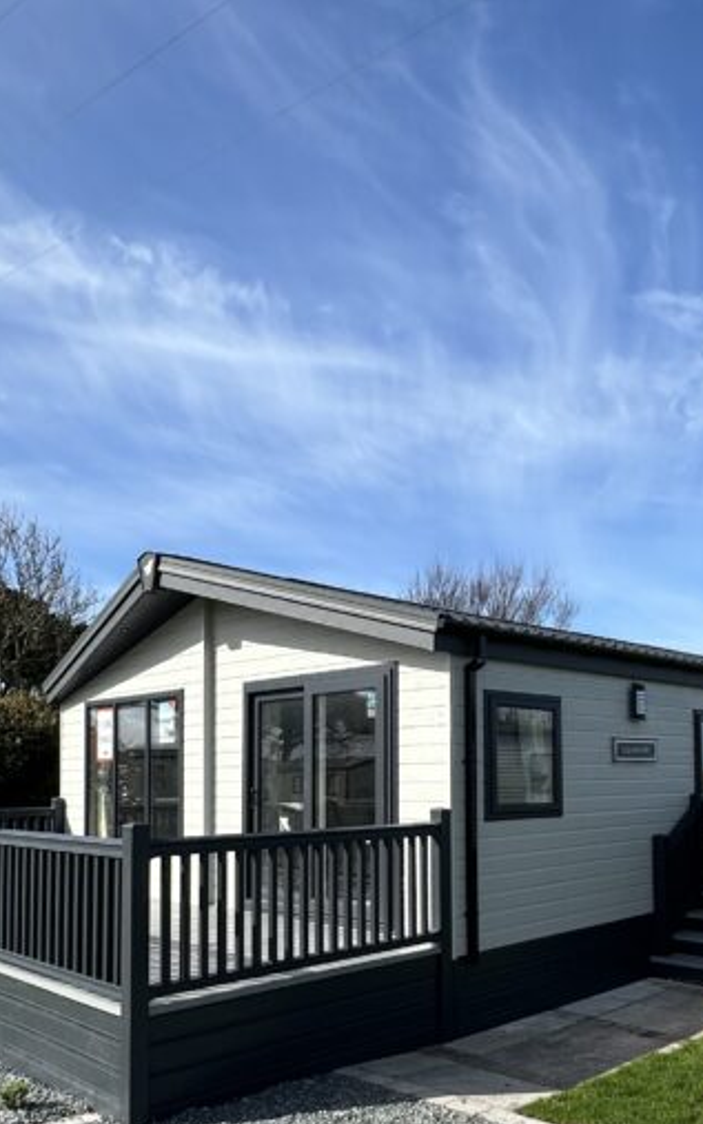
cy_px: 743
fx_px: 919
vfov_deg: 61.5
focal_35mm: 30
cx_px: 417
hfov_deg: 41.7
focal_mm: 2.22
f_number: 2.2
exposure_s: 1/1887
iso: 50
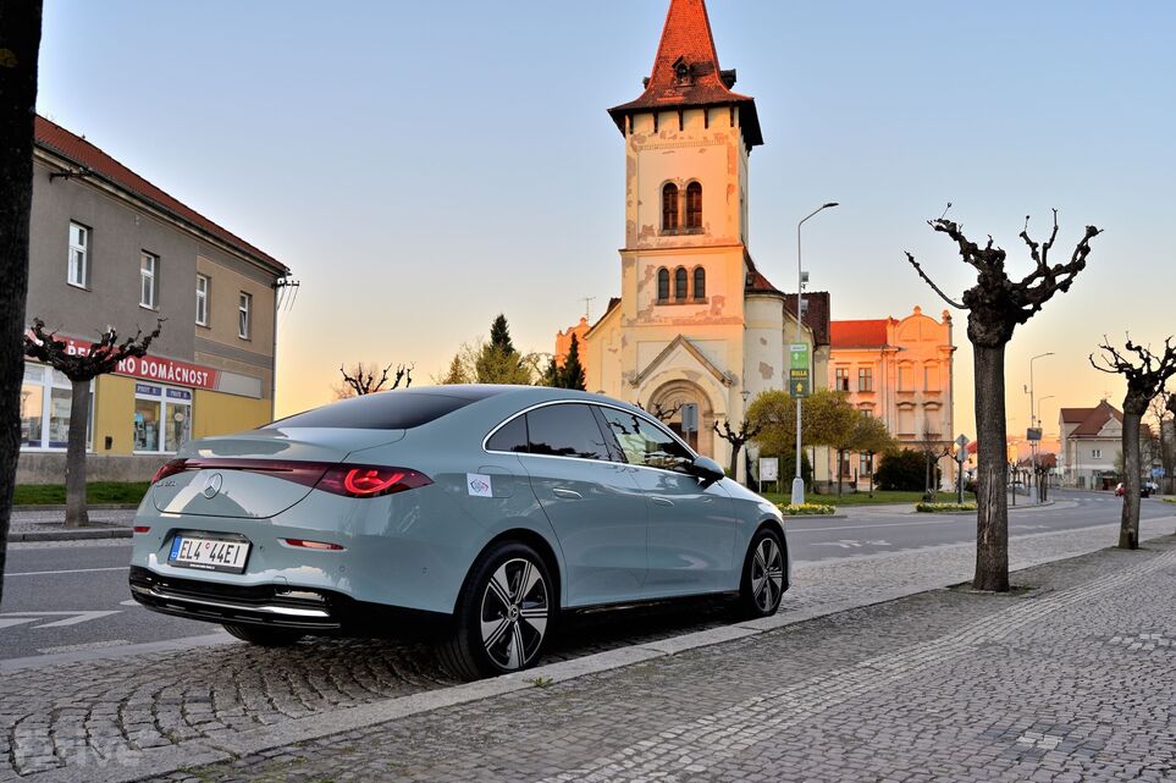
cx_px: 588
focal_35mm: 31
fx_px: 1012
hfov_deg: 60.3
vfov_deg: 42.3
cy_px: 392
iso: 100
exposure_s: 1/60
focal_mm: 31
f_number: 4
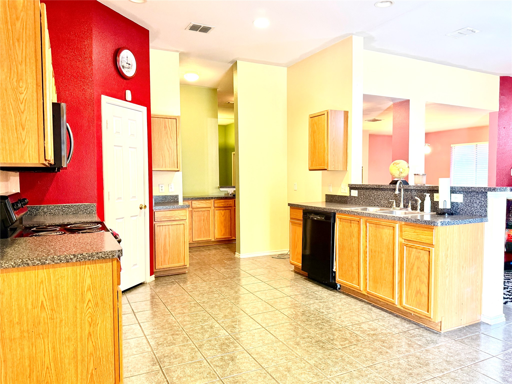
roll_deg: -0.1
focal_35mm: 24
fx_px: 355
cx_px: 256
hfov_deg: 71.6
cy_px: 192
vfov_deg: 56.8
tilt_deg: +0.0
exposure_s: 1/60
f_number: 1.78
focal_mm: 6.76
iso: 250
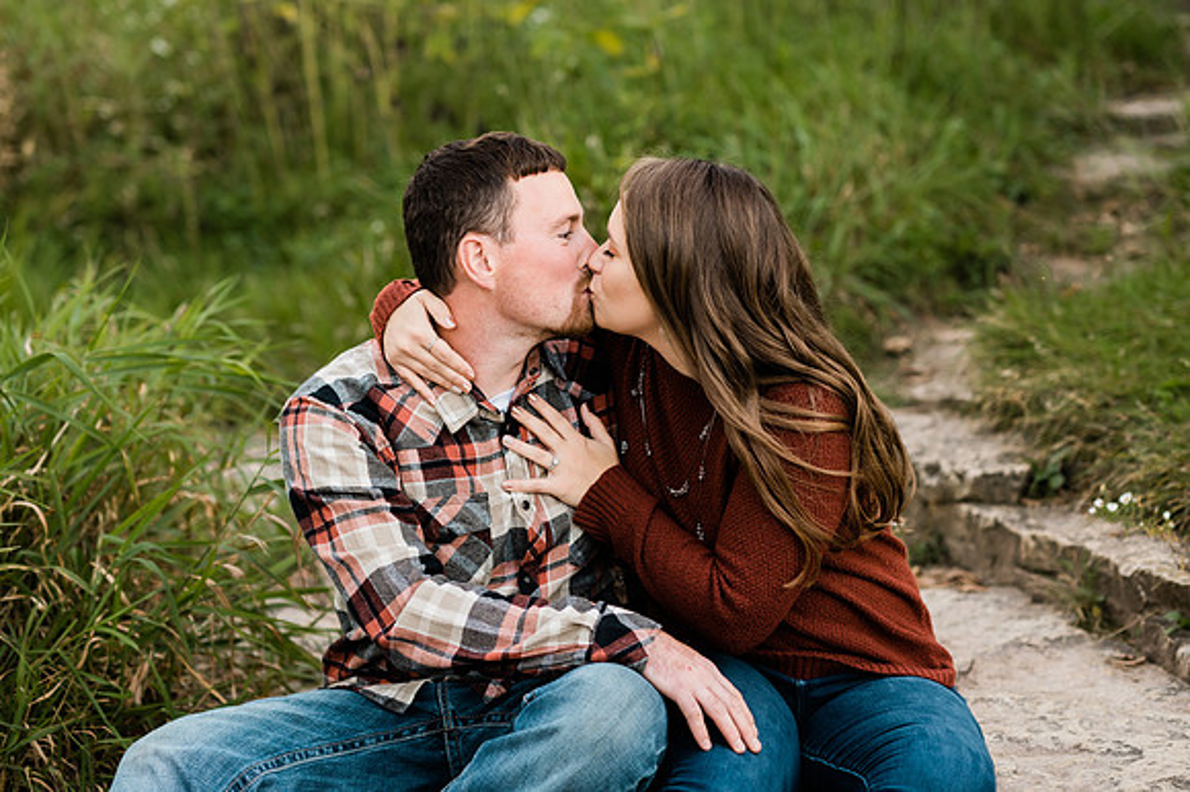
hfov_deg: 23.9
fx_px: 2808
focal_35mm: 85
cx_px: 595
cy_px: 396
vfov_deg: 16.1
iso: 500
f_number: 2.5
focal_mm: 85
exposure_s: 1/200
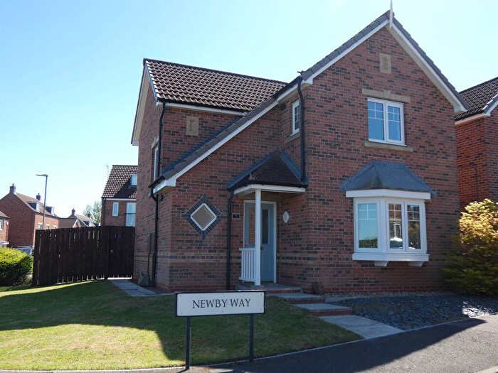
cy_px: 186
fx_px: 446
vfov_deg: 45.4
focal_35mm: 31
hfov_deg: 58.4
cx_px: 249
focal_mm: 5.5
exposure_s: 1/400
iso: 80
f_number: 3.3
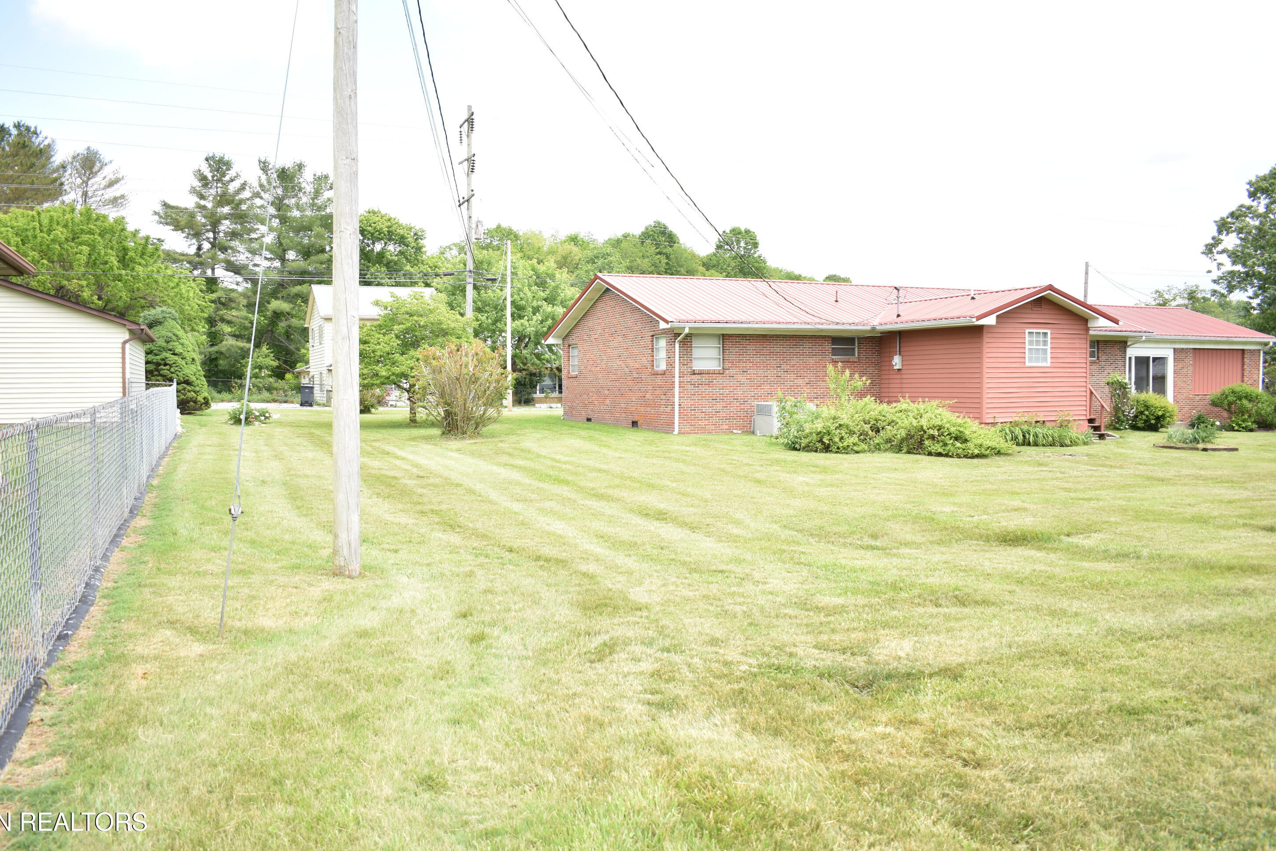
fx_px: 992
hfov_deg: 65.5
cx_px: 622
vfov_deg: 46.4
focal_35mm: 28
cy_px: 421
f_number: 3.5
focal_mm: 18
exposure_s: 1/200
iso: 100
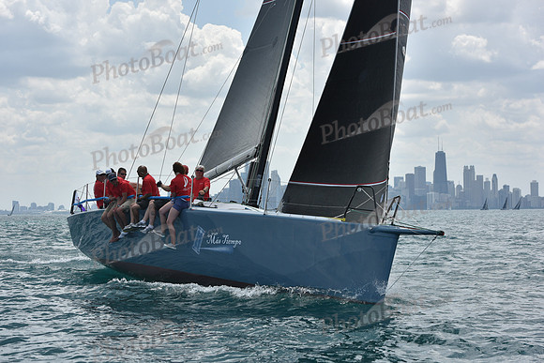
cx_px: 272
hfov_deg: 27.0
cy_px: 182
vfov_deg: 18.2
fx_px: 1134
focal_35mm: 75
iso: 250
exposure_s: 1/1250
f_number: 7.1
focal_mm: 75
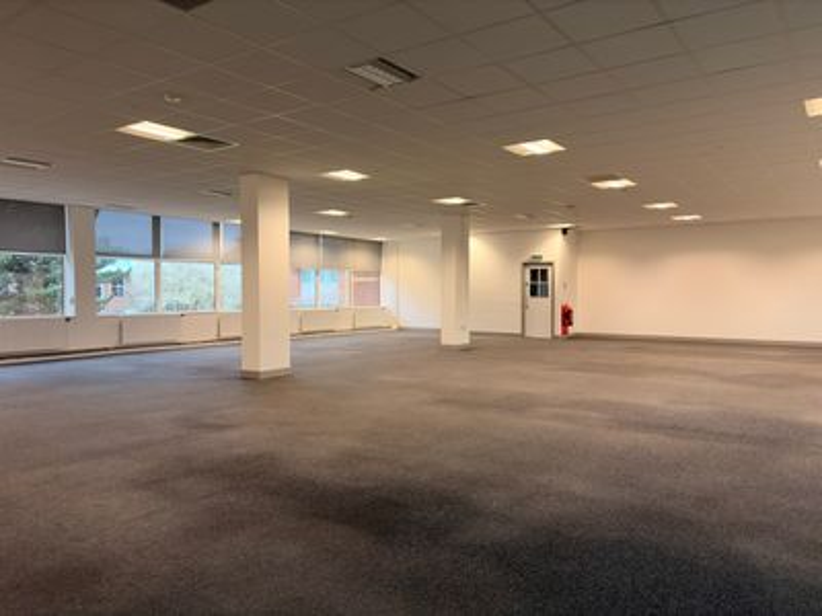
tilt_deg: -0.6
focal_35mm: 26
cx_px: 411
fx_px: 617
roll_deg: +0.2
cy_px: 308
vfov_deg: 53.1
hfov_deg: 67.3
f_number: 1.6
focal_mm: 5.96
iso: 100
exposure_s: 1/50
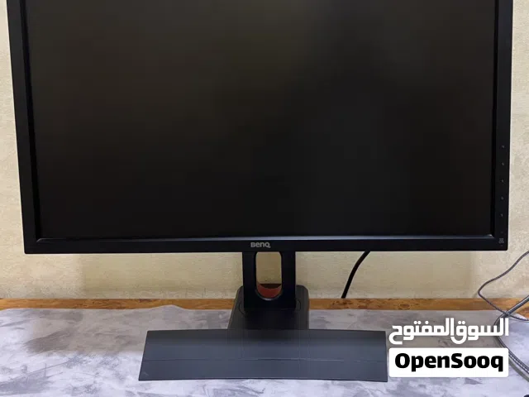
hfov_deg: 67.3
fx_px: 397
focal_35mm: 26
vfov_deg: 53.1
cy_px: 198
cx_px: 264
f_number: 1.6
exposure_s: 1/50
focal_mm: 5.1
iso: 320
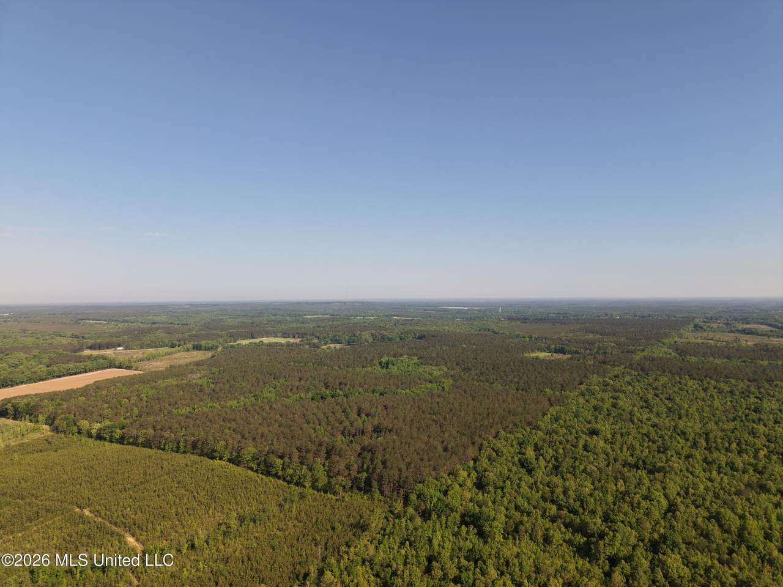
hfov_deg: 71.6
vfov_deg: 56.8
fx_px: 543
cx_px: 392
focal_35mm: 24
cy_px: 294
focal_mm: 8.67
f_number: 1.8
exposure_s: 1/90
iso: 100
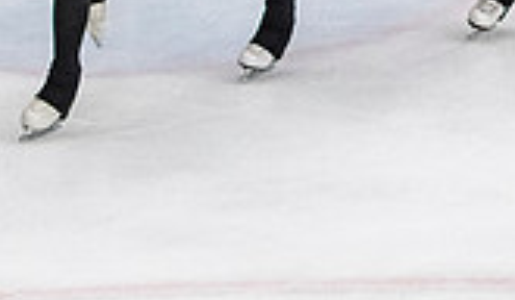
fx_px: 8592
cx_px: 383
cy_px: -136
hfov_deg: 3.4
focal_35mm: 624
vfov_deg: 2.0
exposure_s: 1/500
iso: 1100
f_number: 4
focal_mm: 78
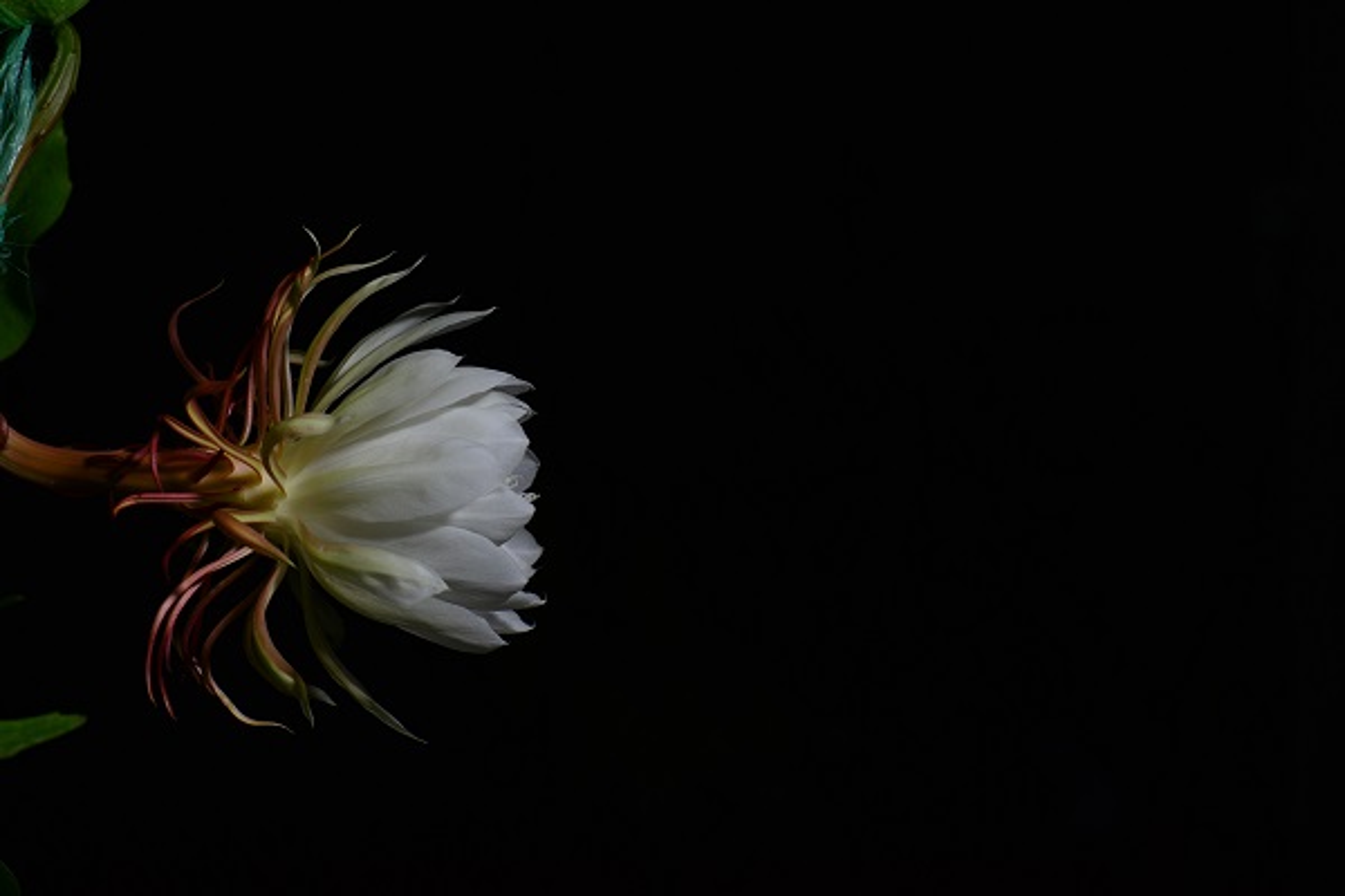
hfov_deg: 19.5
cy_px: 448
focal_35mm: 105
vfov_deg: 13.0
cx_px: 672
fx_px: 3923
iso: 640
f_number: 7.1
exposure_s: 1/40
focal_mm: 105
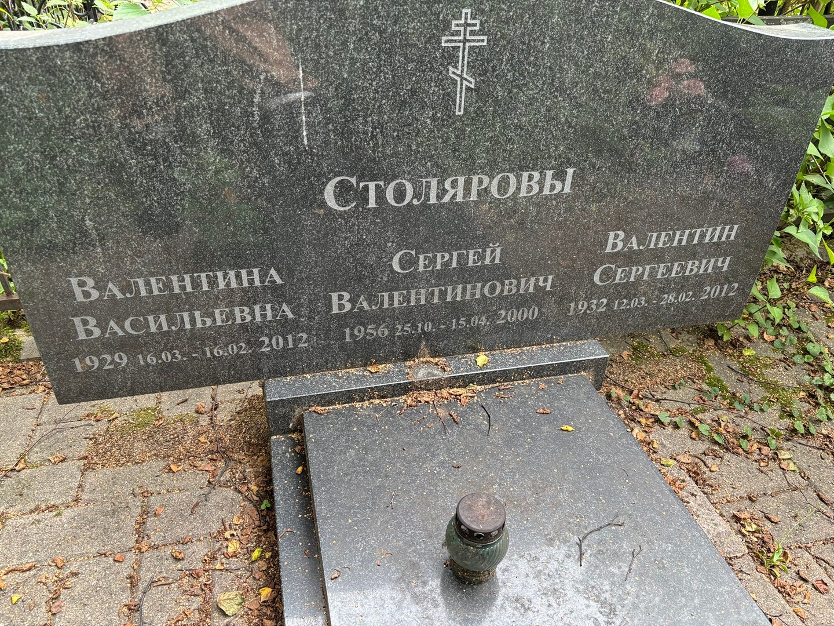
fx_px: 626
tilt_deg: -36.6
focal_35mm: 26
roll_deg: -3.5
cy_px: 313
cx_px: 417
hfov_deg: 67.3
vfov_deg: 53.1
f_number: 1.6
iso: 125
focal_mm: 5.96
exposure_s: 1/64
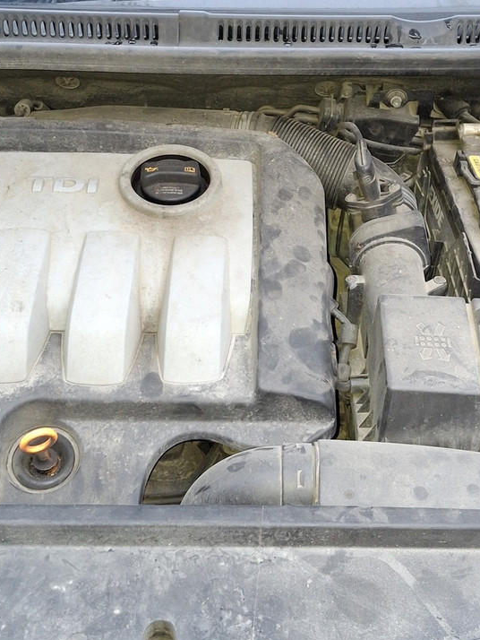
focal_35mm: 56
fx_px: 1035
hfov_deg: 26.1
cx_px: 252
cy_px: 244
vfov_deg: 34.2
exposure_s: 1/50
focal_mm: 4.69
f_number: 1.8
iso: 320
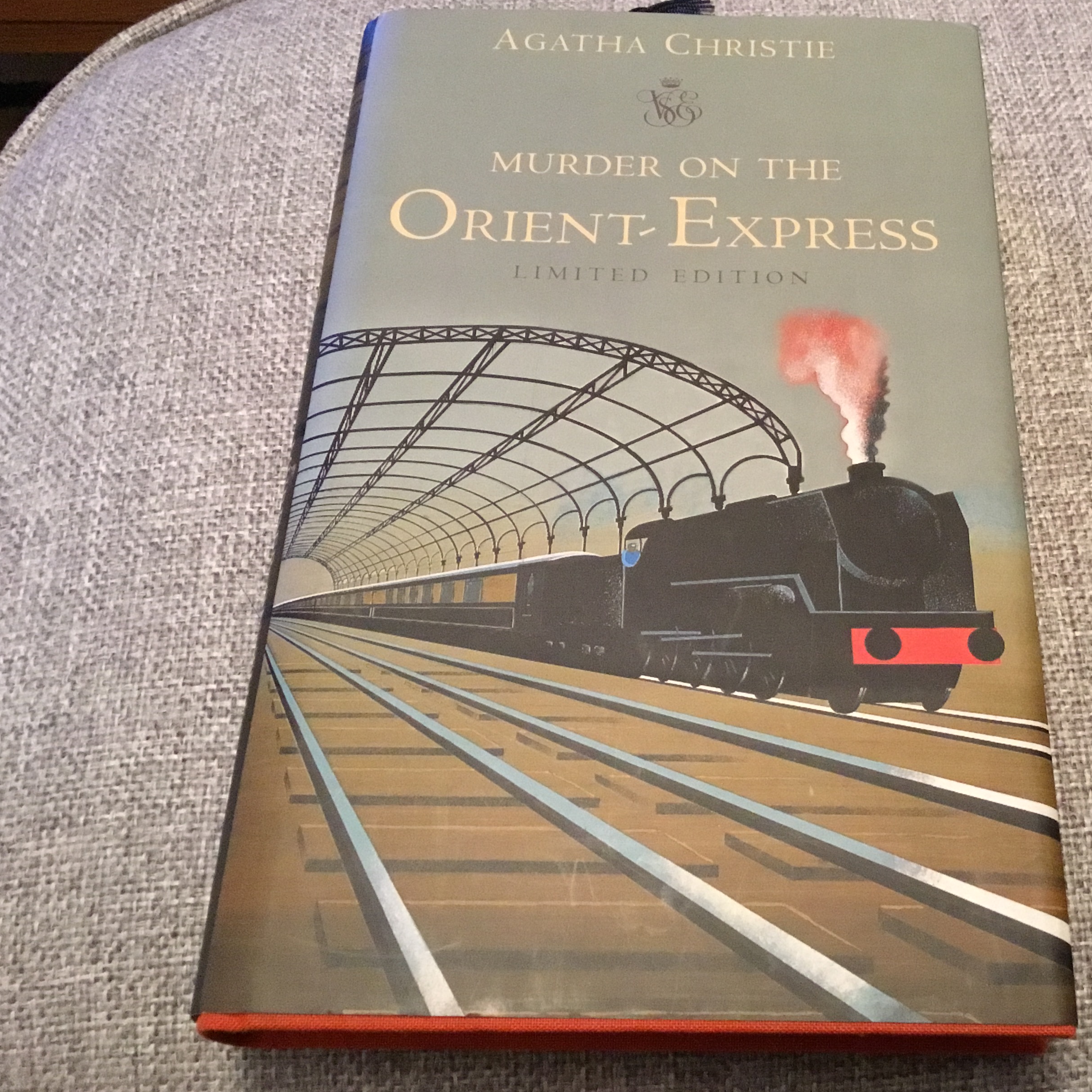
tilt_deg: -63.1
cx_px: 722
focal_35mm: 37
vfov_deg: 44.9
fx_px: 1321
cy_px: 549
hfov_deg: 44.3
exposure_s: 1/17
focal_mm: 3.3
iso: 320
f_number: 2.4
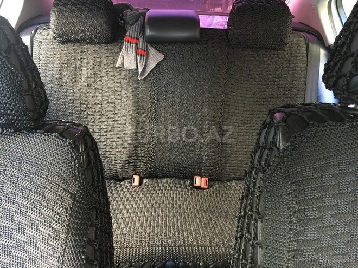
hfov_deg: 61.7
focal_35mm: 29
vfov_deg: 48.2
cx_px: 179
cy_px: 134
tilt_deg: -23.5
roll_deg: -1.2
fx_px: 300
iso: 200
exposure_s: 1/33
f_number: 2.2
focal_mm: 4.15
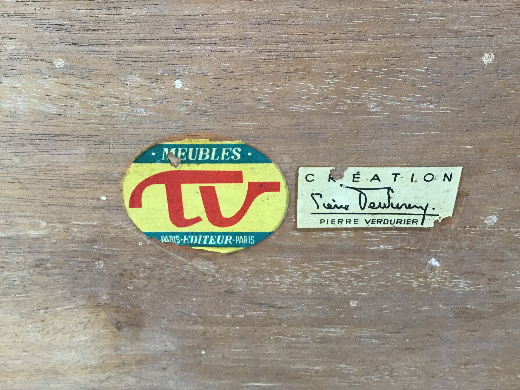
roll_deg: +0.2
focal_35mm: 31
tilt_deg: -28.4
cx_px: 260
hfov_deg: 58.4
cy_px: 195
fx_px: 466
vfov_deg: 45.4
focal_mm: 3.3
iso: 80
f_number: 2.4
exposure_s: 1/33
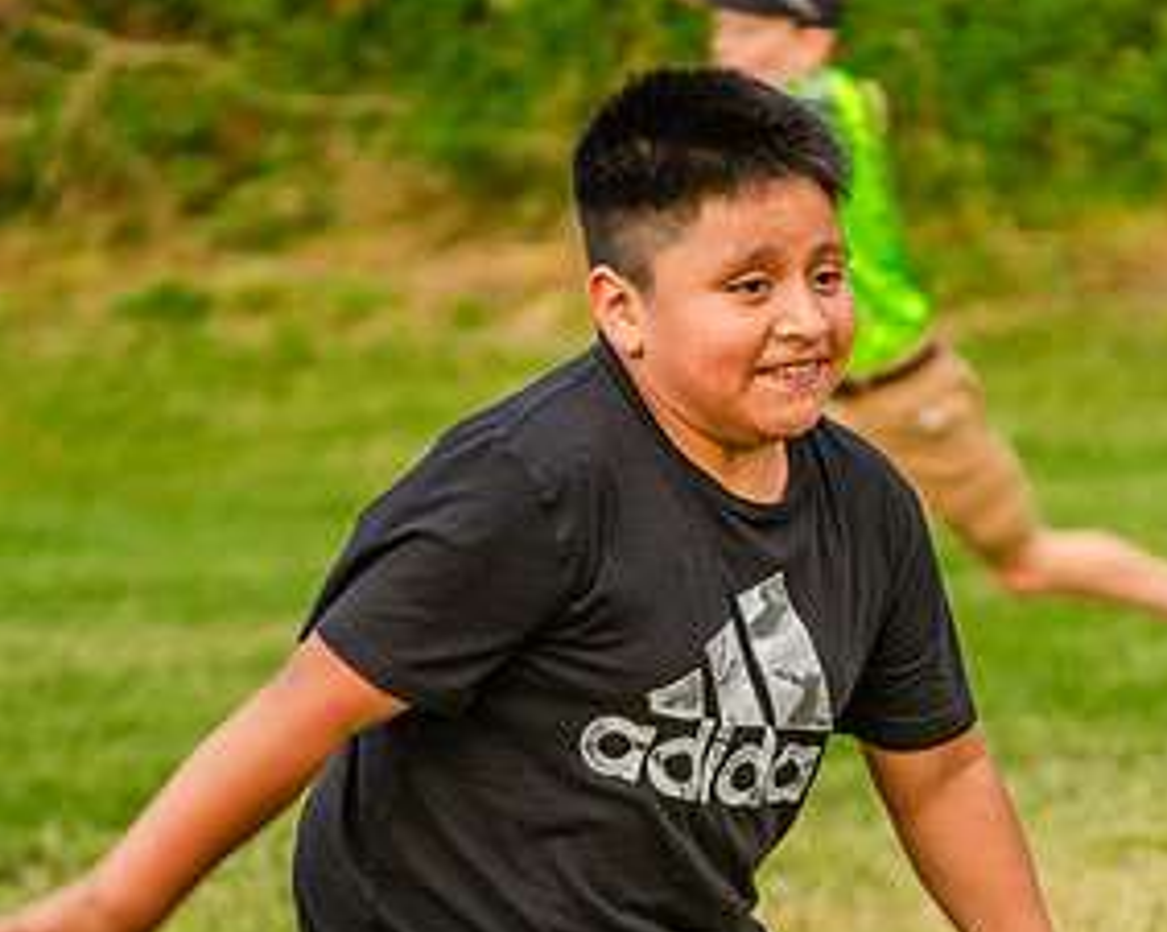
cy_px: 425
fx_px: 13426
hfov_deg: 5.0
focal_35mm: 389
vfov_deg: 4.0
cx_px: 862
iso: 400
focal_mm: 135
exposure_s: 1/500
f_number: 5.6
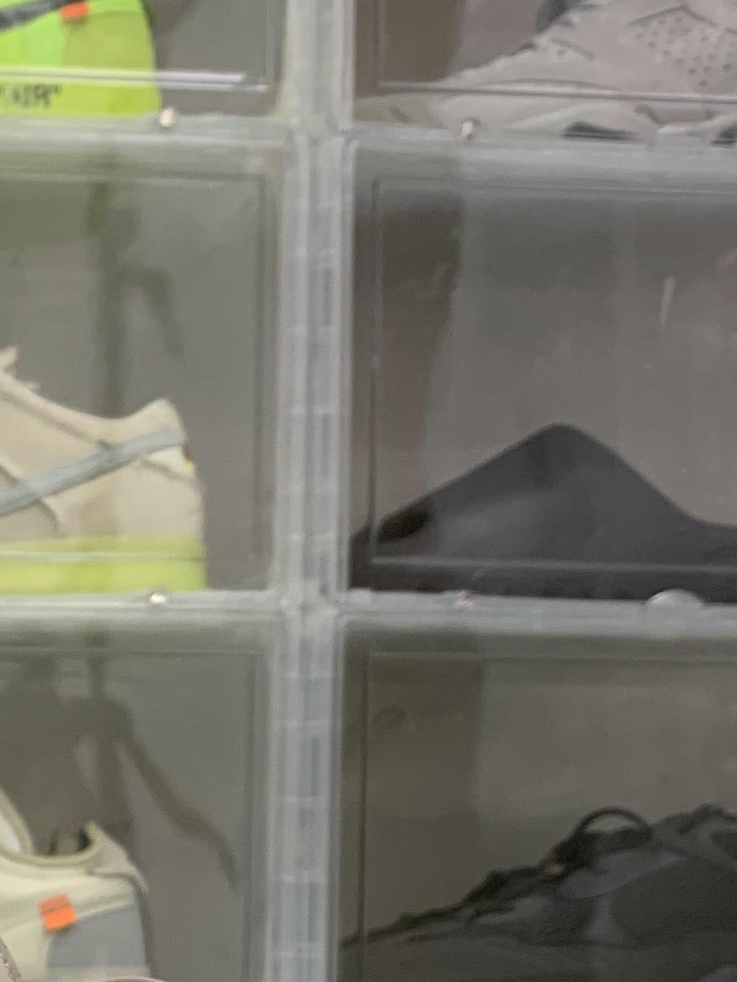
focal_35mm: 81
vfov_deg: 22.5
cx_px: -339
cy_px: 1121
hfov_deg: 16.7
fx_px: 2299
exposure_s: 1/69
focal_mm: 4.25
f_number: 1.8
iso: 100
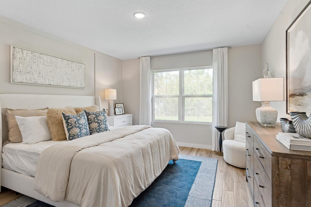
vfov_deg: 67.4
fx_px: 155
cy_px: 104
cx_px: 156
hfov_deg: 90.0
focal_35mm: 18
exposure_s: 1/25
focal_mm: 12
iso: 200
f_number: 9
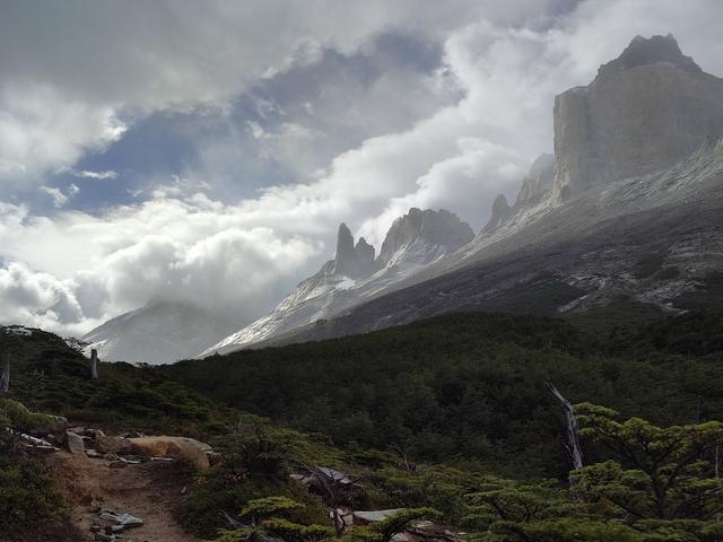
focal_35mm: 25
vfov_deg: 54.9
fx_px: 522
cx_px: 362
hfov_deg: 69.4
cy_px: 271
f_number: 1.9
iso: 51
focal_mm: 6.04
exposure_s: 1/1700
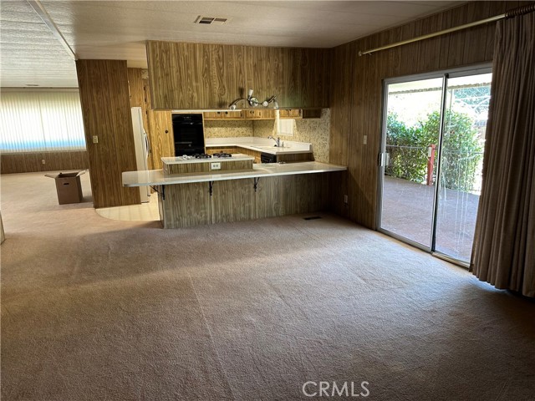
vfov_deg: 56.8
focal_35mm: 24
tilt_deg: -13.0
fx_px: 371
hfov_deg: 71.6
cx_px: 268
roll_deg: +1.6
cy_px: 200
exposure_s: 1/60
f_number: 1.78
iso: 125
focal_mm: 6.86
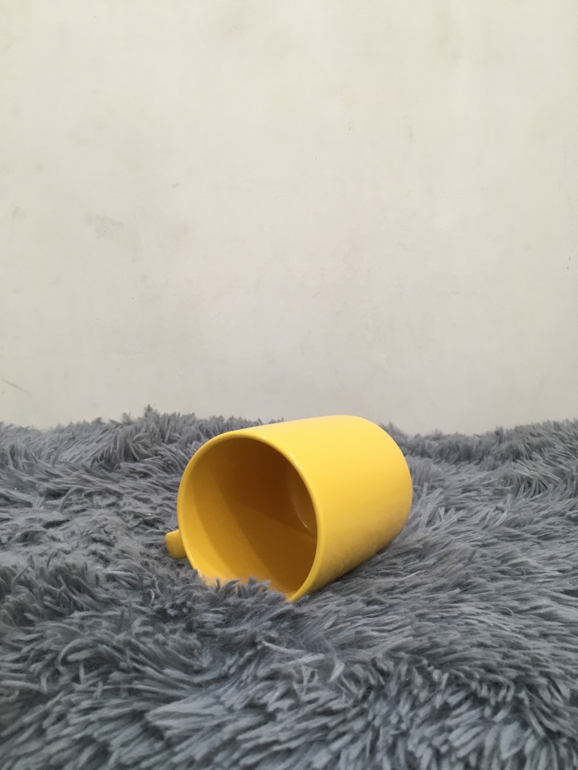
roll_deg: -1.6
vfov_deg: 61.7
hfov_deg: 48.2
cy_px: 385
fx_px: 646
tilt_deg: -9.5
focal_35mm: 29
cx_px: 289
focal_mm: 4.15
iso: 80
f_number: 2.2
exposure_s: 1/33
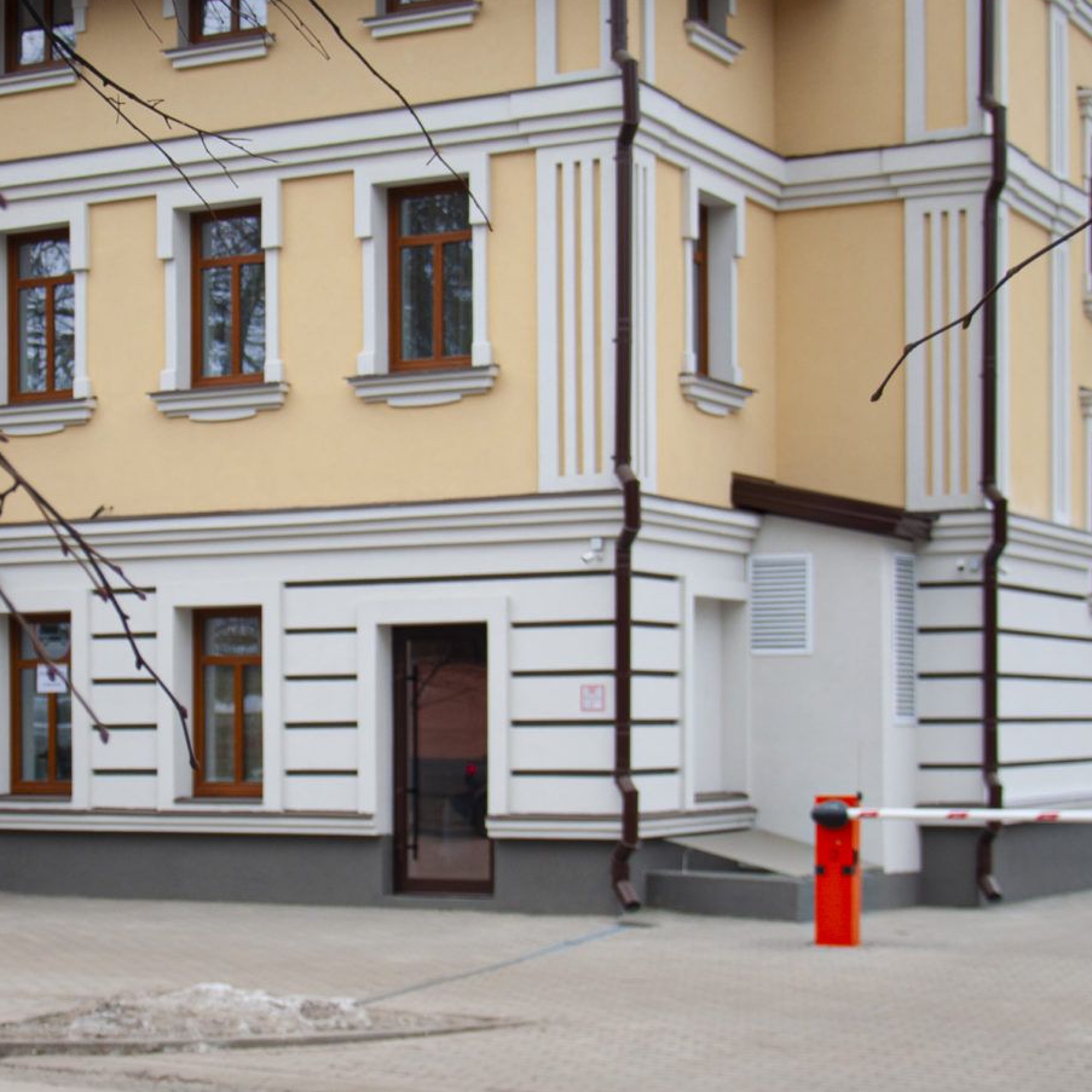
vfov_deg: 26.5
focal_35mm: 65
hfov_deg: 26.0
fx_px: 2320
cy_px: 518
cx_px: 230
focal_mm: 18
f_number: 3.5
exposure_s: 1/80
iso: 200
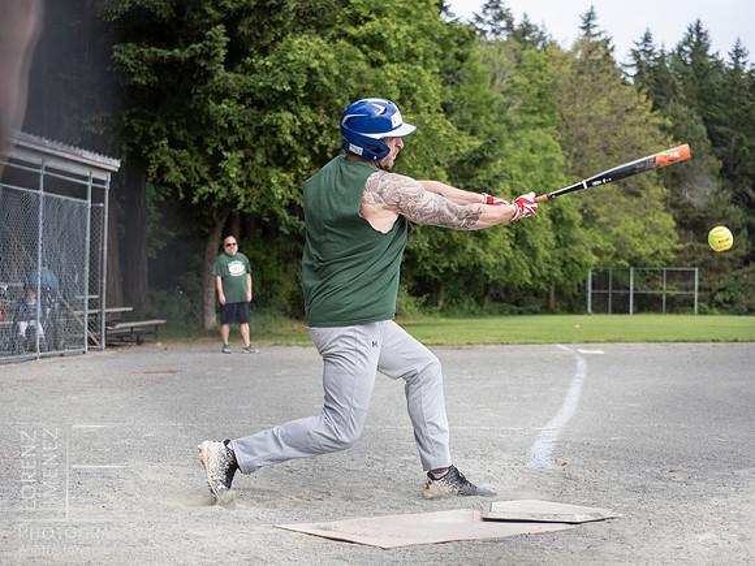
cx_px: 378
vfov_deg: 18.4
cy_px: 283
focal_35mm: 80
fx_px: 1745
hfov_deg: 24.4
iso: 400
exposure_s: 1/1600
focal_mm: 40
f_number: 2.8
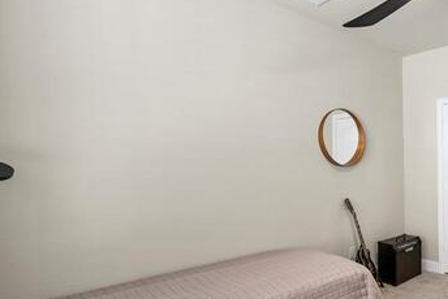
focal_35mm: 26
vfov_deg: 49.6
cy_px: 165
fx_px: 324
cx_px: 392
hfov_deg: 60.3
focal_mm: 14
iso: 1000
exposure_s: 1/8
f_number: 8
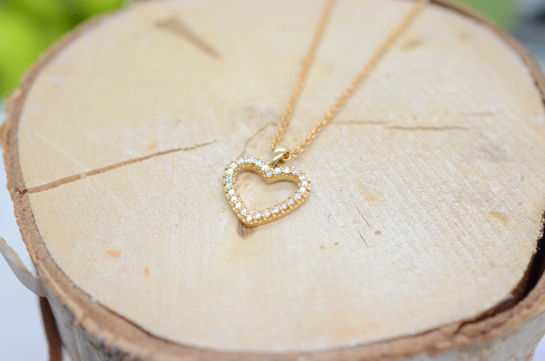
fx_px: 906
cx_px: 272
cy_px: 180
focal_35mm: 60
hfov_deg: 33.5
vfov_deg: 22.5
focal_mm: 40
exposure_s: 1/2500
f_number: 6.3
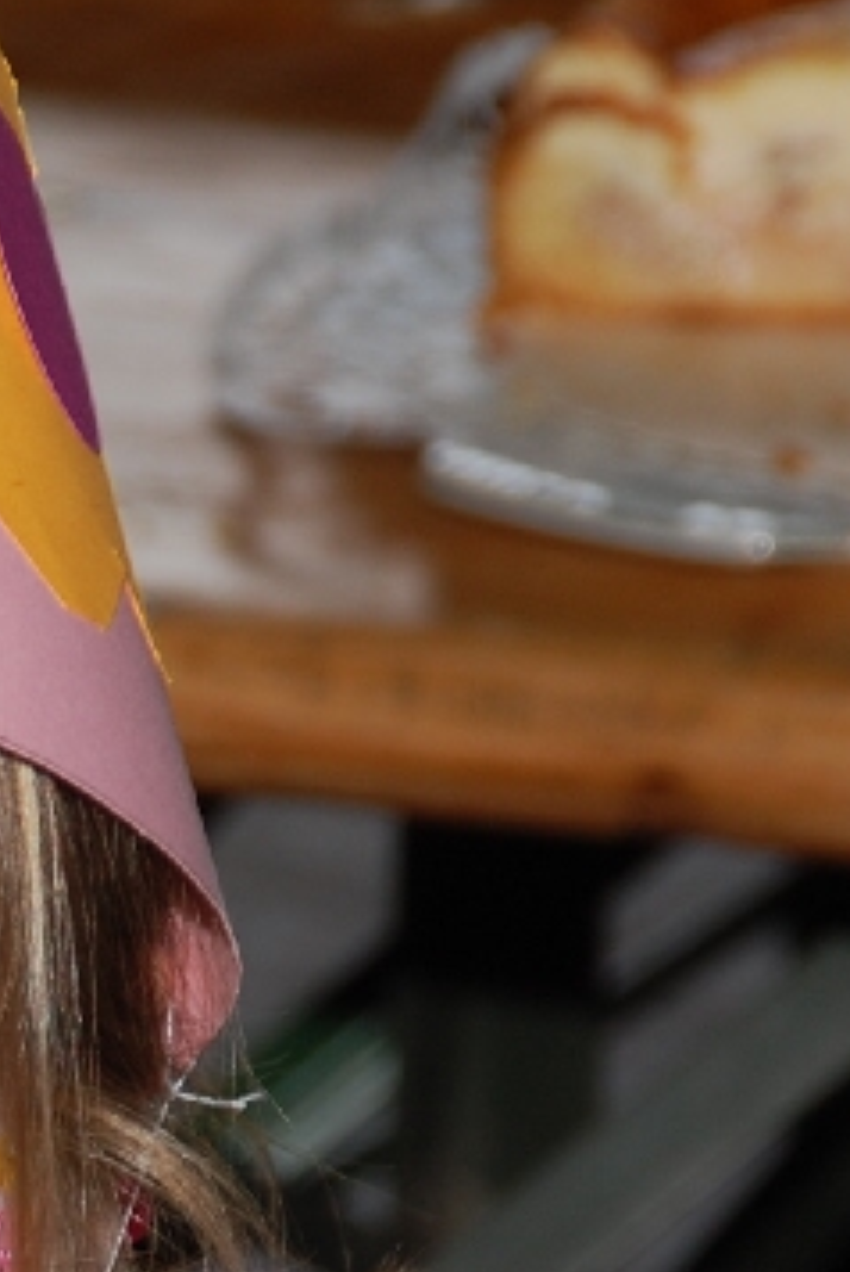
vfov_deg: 3.4
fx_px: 21455
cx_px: -412
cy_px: 1293
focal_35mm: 607
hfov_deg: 2.3
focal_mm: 120
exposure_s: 1/60
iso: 200
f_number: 11
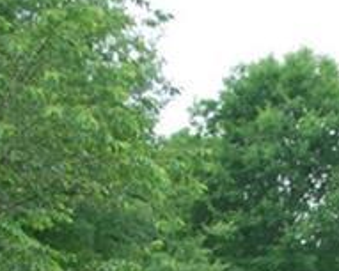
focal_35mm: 272
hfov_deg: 7.0
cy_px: 572
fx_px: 2730
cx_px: 435
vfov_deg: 5.6
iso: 100
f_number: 5.3
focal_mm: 36
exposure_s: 1/100
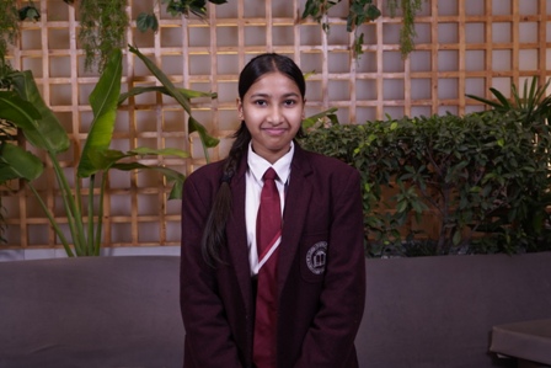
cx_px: 276
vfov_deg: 28.1
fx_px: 735
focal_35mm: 48
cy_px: 184
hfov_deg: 41.1
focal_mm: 32
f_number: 5
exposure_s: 1/125
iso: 500
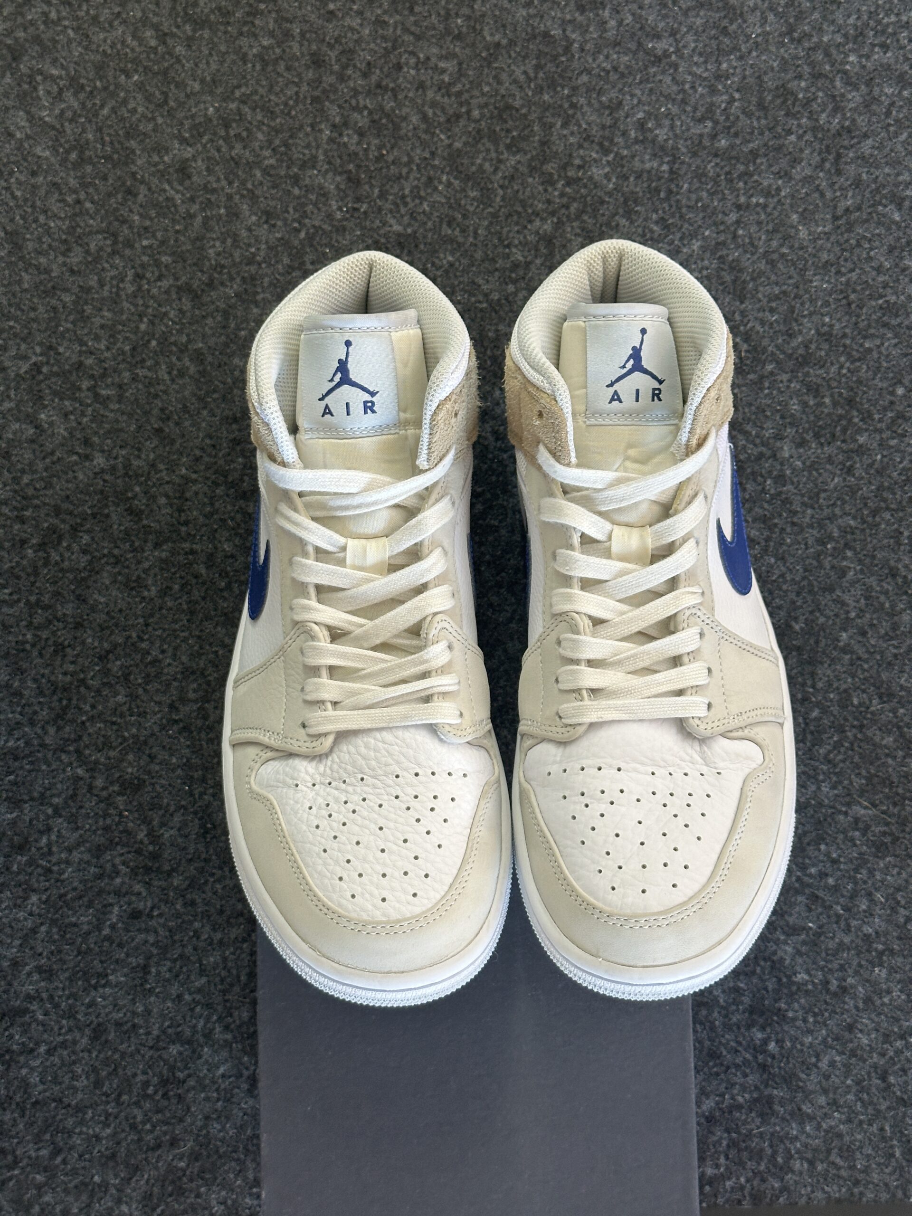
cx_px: 456
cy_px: 608
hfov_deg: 30.3
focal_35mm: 48
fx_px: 1686
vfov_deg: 39.7
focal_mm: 6.86
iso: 100
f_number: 1.78
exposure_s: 1/50
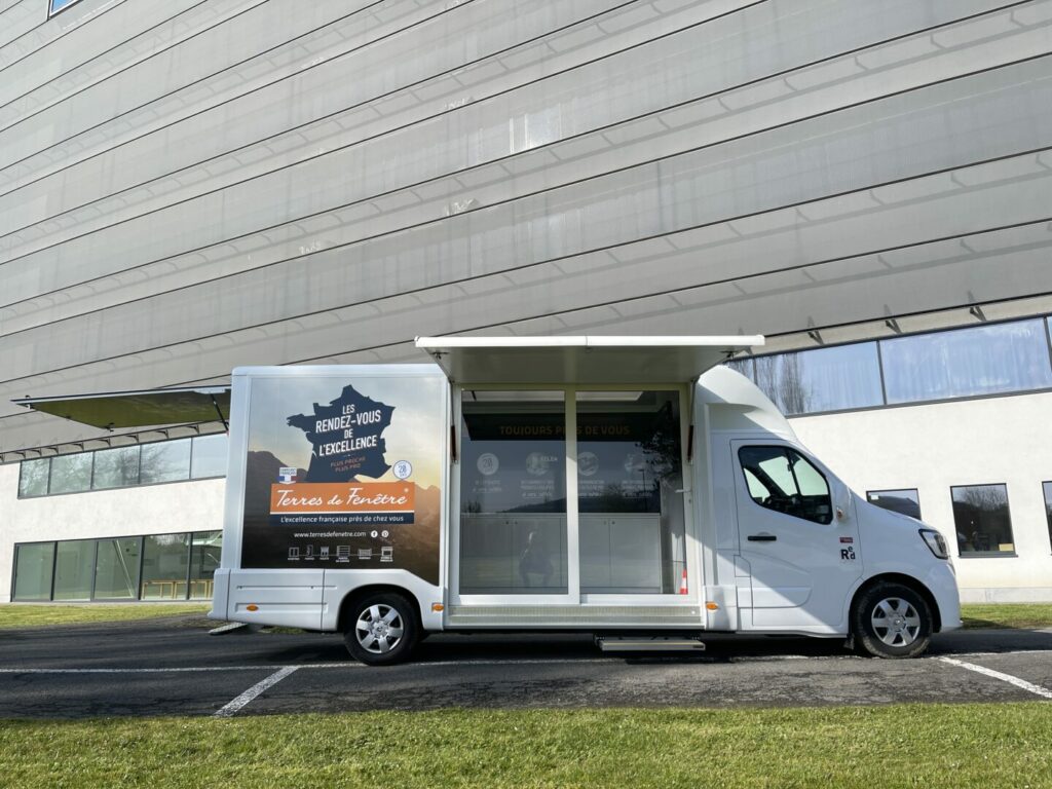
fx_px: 790
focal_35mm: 26
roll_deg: +0.9
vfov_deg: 53.1
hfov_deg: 67.3
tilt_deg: +10.8
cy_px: 394
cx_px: 526
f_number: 1.6
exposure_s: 1/2488
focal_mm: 5.1
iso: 32
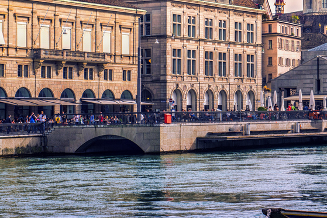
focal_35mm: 130
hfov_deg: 15.6
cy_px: 49
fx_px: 1181
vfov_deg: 10.5
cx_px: 270
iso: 200
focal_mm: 58
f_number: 8
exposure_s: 1/250
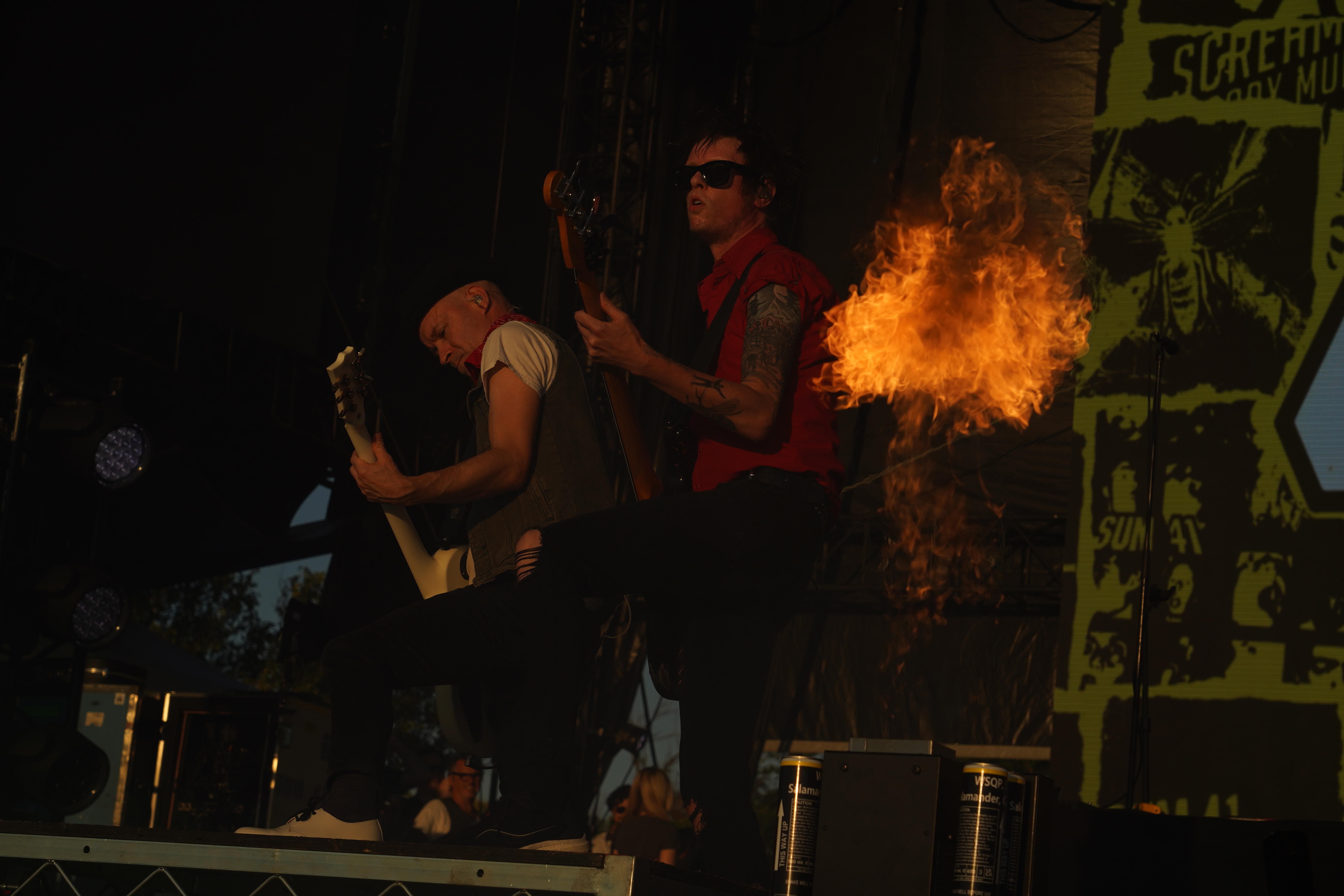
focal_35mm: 77
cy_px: 448
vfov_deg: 17.7
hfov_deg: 26.3
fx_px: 2874
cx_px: 672
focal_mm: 77
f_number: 8
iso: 100
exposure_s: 1/800
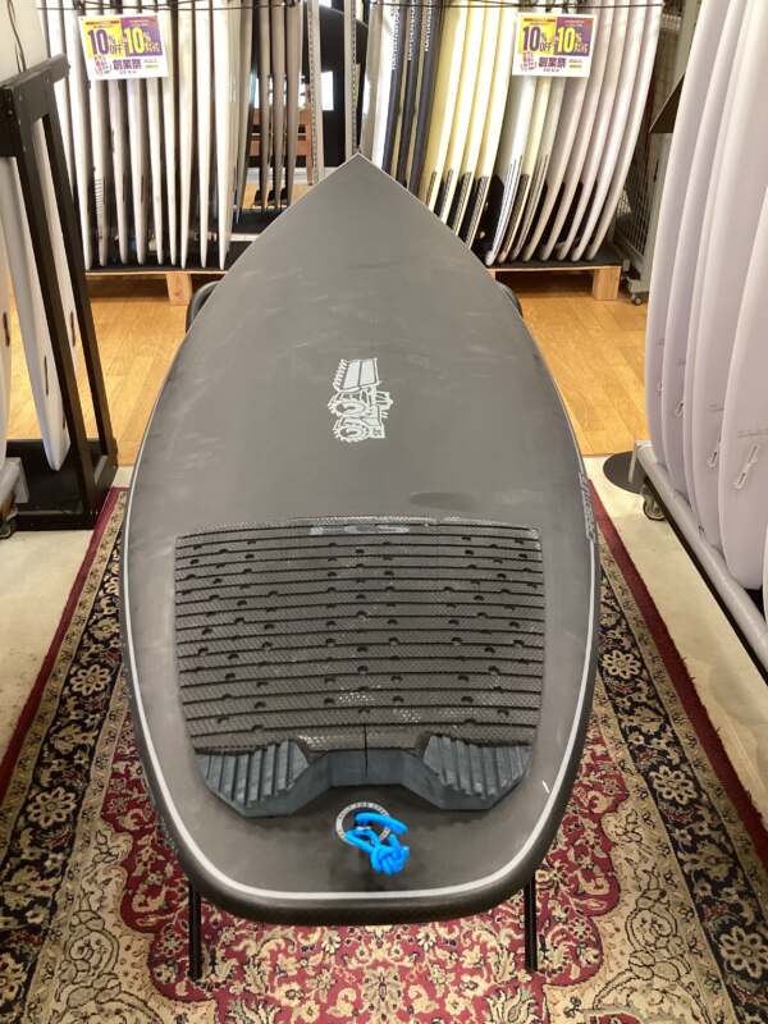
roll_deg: -2.6
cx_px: 384
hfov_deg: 45.4
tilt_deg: -31.7
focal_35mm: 31
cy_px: 512
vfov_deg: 58.4
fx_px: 917
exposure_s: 1/50
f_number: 2.4
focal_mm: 3.3
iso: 200
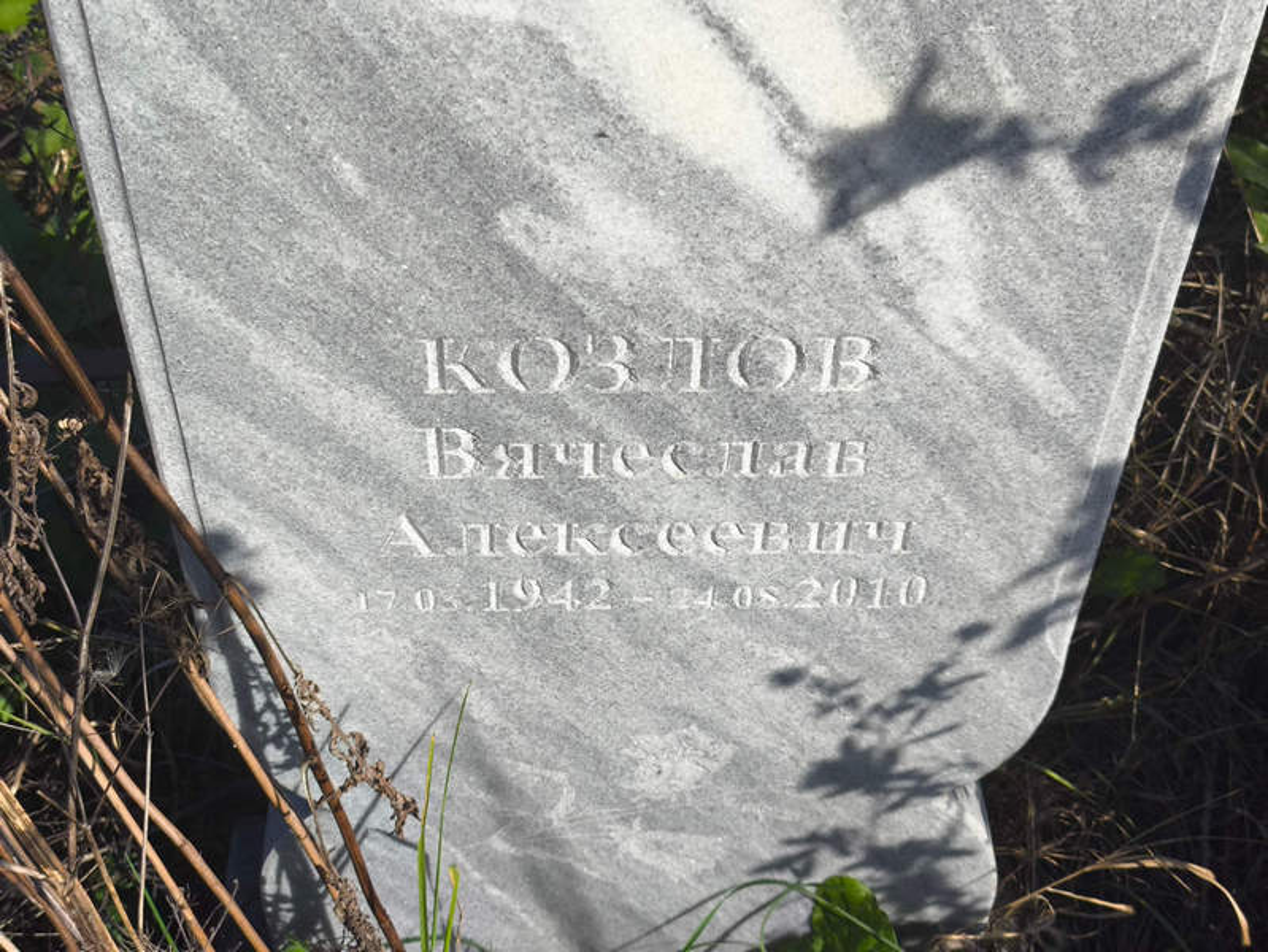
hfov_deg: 38.2
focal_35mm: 50
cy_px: 476
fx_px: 1832
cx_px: 634
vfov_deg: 29.1
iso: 50
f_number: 1.7
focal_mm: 4.71
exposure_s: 1/1158
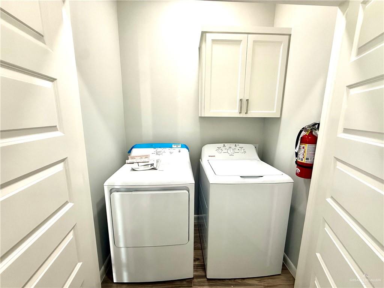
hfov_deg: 102.1
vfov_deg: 85.7
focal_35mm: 14
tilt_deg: -10.1
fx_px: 155
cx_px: 192
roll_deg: -0.8
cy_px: 144
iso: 160
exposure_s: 1/120
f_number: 2.2
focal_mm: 2.22
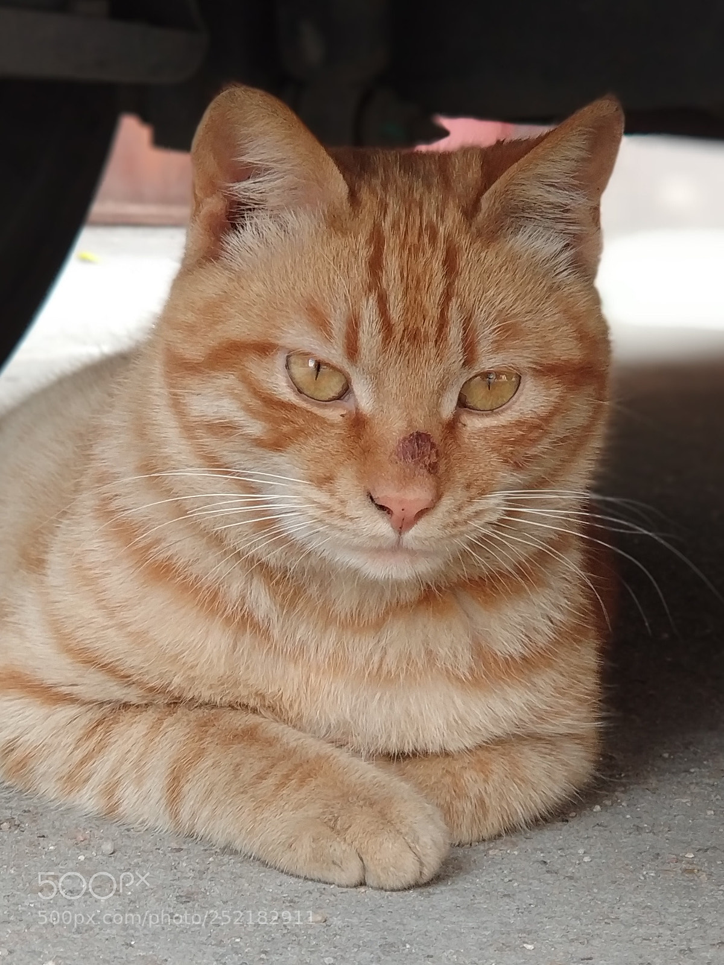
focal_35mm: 52
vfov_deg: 36.8
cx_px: 362
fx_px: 1450
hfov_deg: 28.0
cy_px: 482
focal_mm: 6.06
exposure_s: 1/50
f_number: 2.6
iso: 200
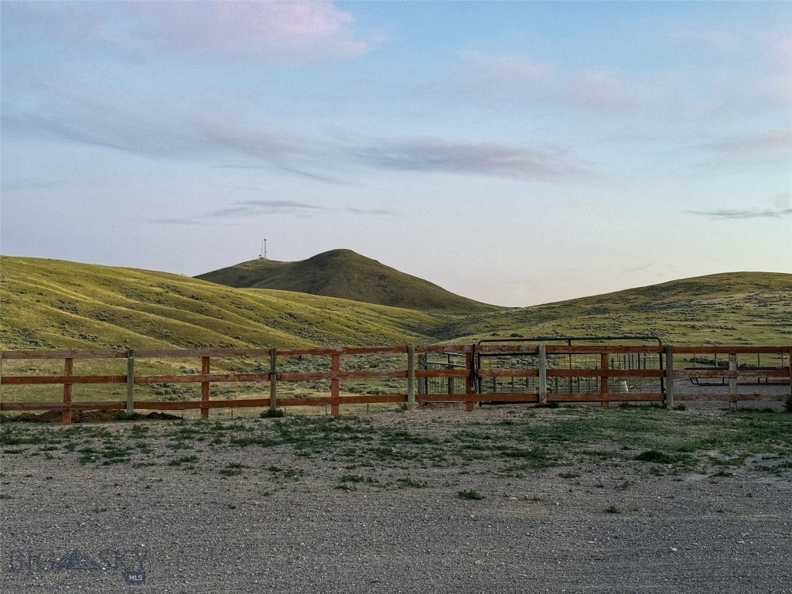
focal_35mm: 48
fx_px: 1098
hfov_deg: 39.7
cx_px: 396
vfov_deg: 30.3
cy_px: 297
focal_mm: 6.86
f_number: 1.78
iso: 200
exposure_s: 1/60
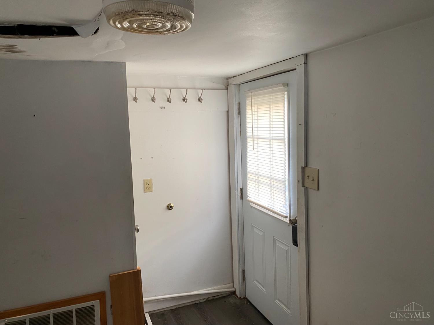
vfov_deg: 53.1
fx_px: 326
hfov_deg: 67.3
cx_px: 217
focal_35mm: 26
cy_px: 162
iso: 160
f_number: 1.8
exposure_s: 1/60
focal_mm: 4.25
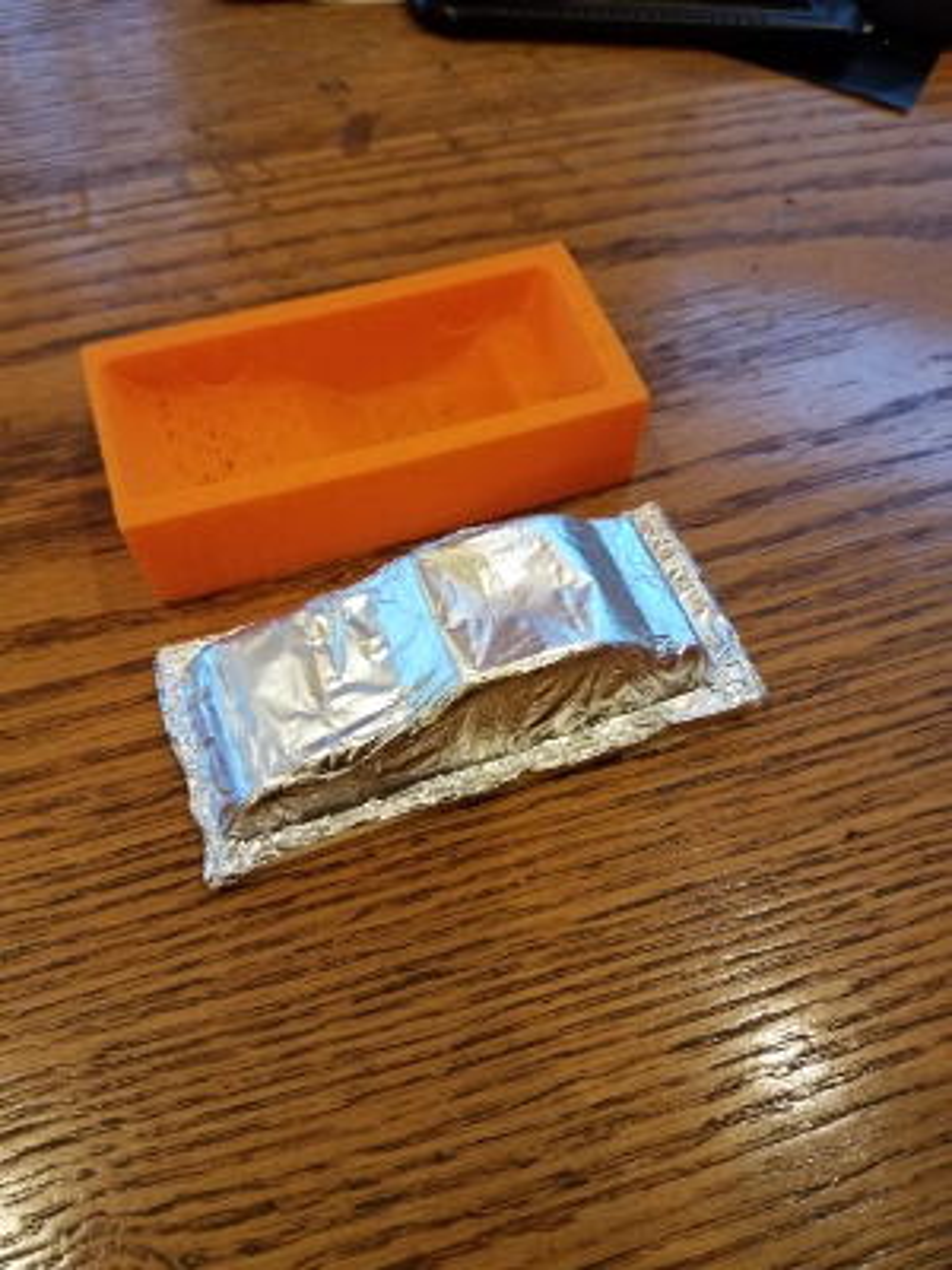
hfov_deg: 53.1
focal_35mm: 26
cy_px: 635
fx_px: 953
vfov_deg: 67.3
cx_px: 476
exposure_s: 1/40
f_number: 1.7
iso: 160
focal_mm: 4.2
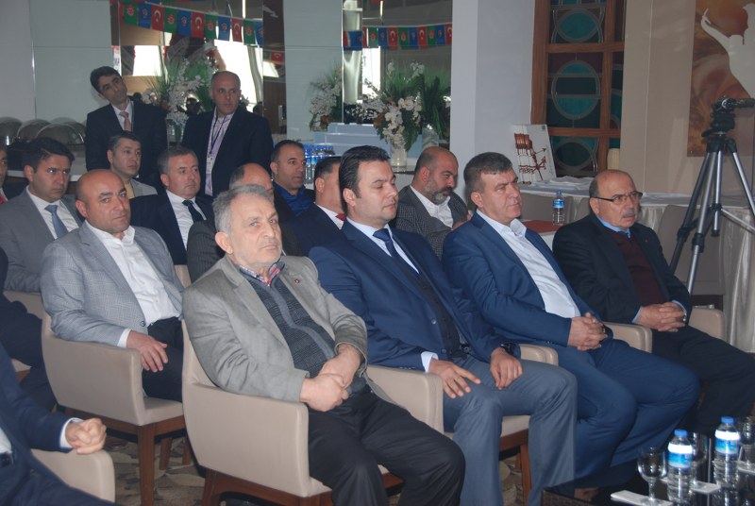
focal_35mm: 60
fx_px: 1260
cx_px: 378
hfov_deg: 33.4
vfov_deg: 22.7
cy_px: 253
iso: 200
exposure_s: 1/60
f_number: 4.5
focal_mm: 40
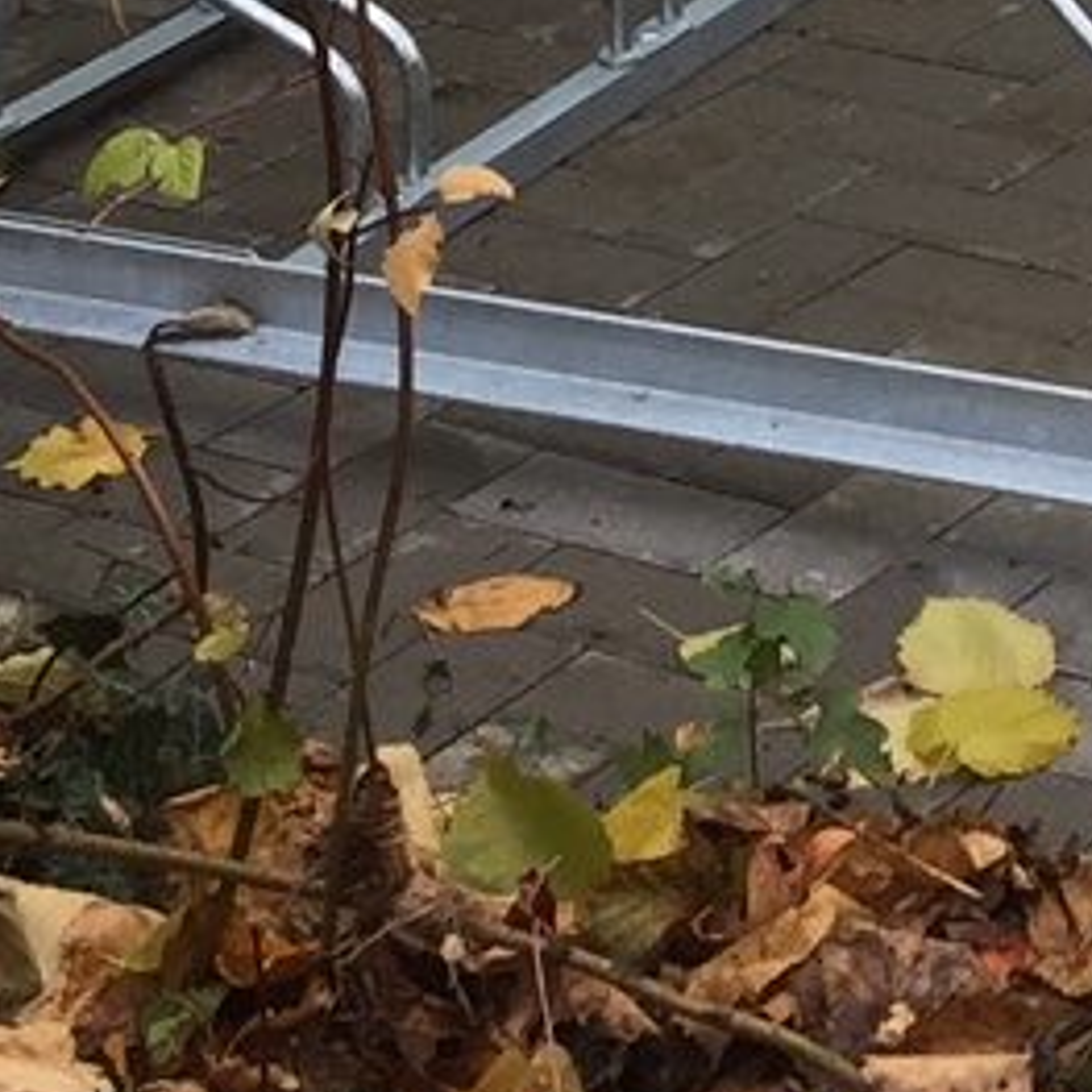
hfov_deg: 10.6
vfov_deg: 9.7
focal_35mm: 159
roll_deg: +1.1
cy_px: -1569
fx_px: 5675
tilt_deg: -5.4
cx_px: 1669
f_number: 2.2
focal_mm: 4.15
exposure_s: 1/100
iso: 32
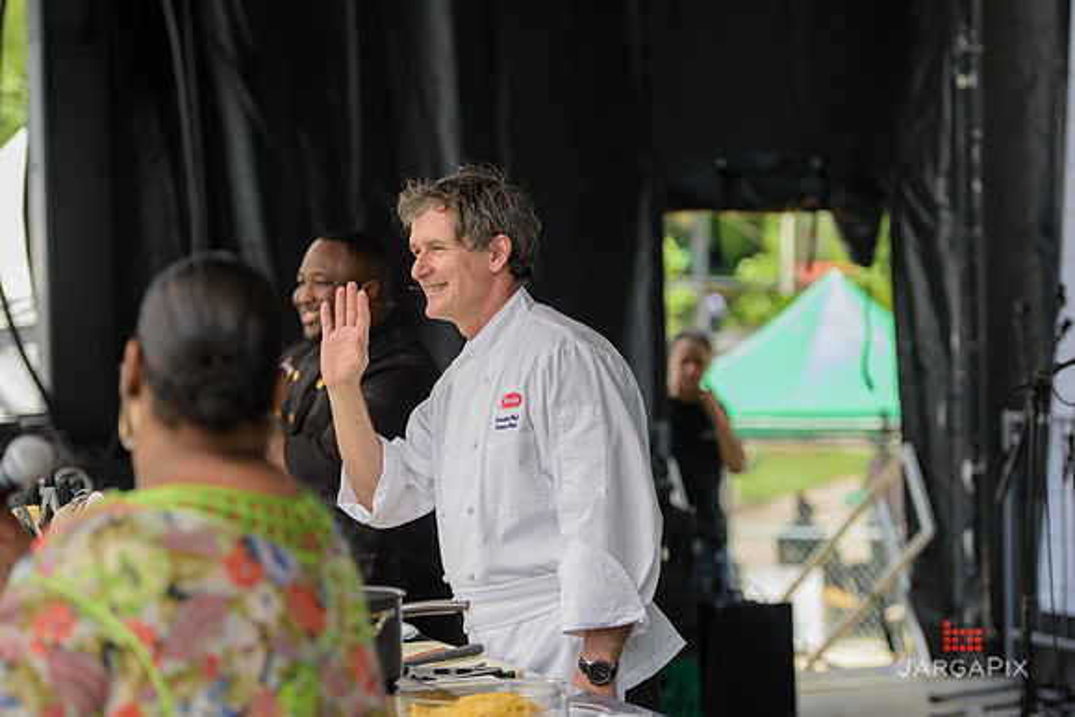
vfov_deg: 14.0
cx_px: 538
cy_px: 358
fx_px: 2927
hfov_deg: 20.8
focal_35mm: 98
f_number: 3.2
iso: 250
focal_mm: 98
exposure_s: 1/1000
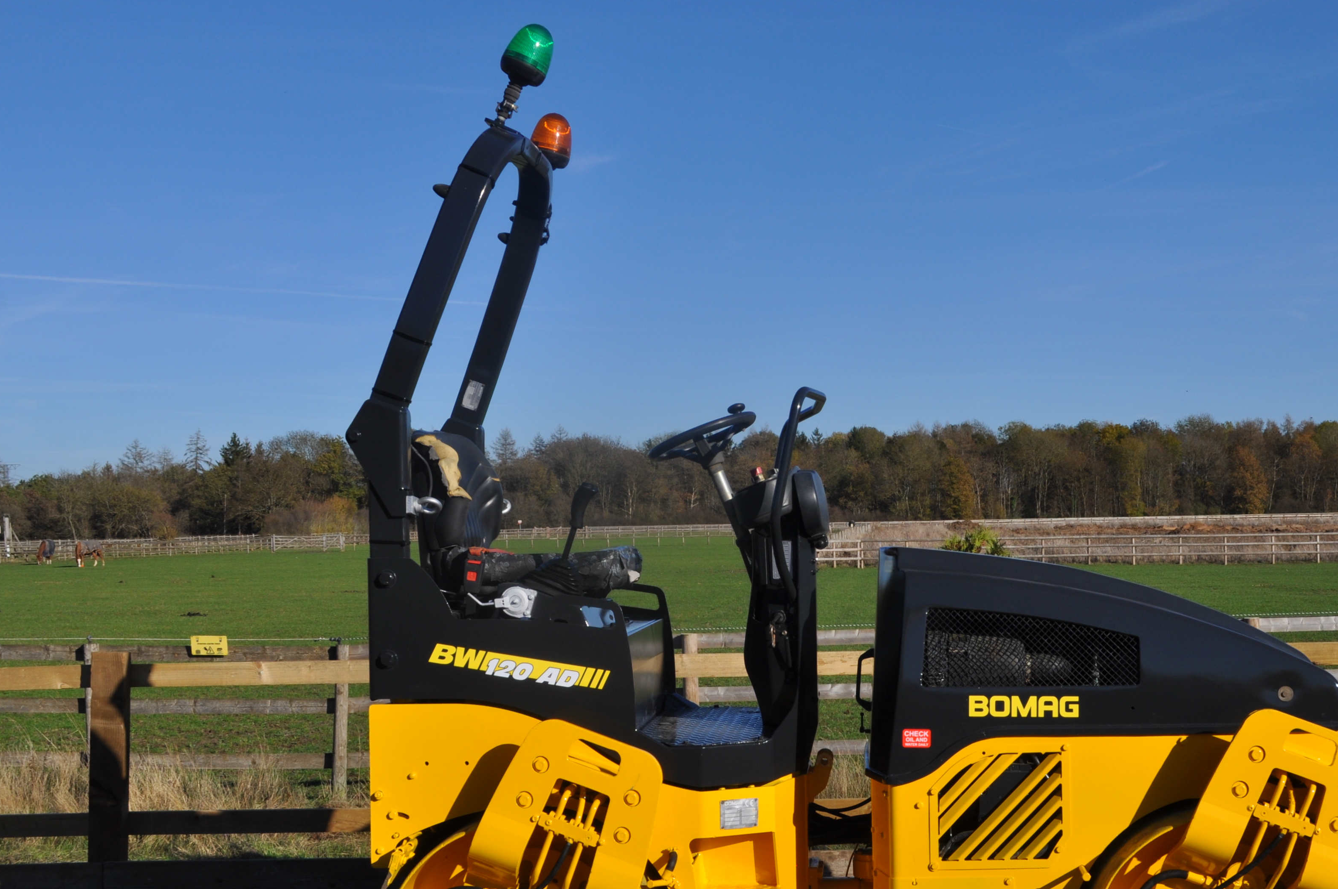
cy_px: 569
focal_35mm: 49
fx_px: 1819
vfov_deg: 27.3
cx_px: 854
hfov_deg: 40.1
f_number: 10
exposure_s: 1/400
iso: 200
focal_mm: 24
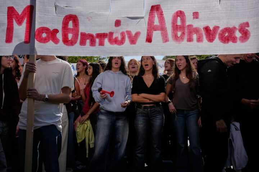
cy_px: 86
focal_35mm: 35
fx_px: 252
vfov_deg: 37.9
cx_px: 130
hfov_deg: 54.4
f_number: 5.6
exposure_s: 1/1250
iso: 100
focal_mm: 35
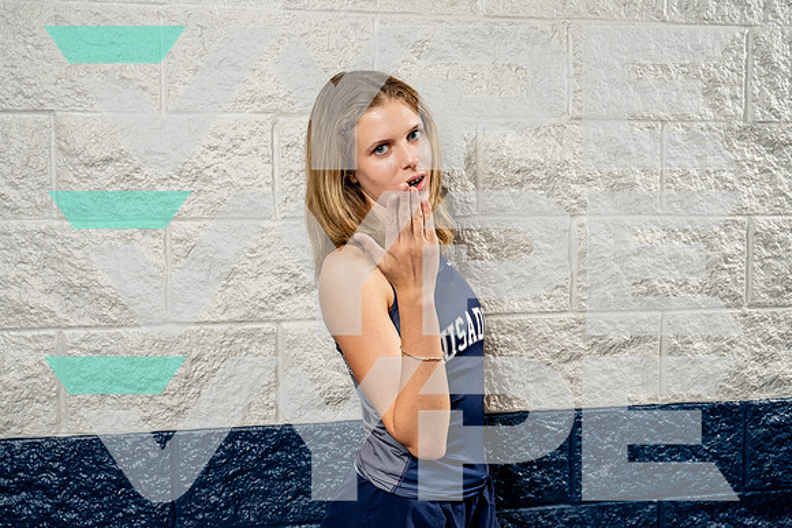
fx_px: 825
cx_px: 389
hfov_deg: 51.3
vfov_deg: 35.5
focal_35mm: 37
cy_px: 261
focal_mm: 35
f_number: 5.6
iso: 250
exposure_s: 1/250
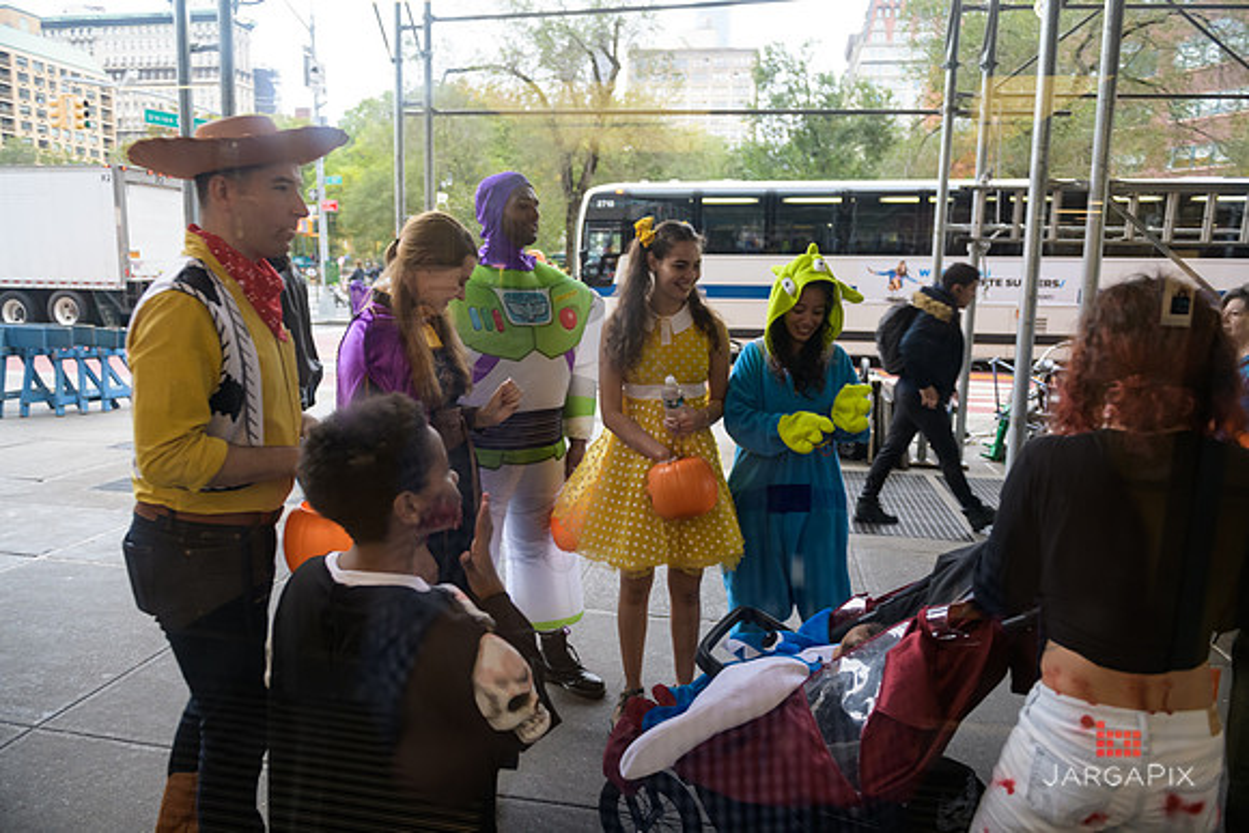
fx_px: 833
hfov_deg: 73.7
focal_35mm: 24
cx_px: 624
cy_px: 416
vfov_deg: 53.2
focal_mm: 24
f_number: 3.2
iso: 800
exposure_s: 1/125
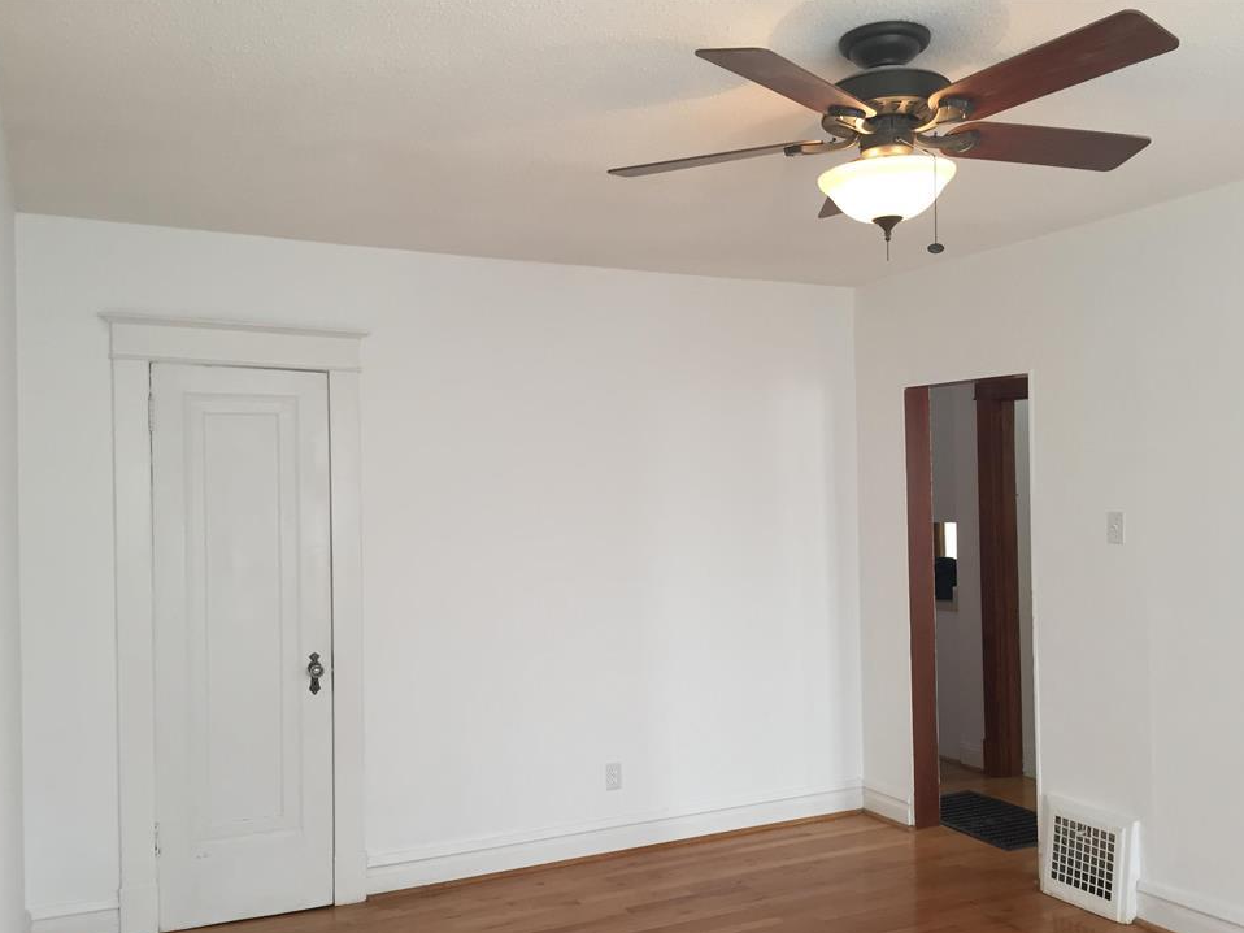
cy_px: 494
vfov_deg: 45.4
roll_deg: +1.3
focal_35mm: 31
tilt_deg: +0.1
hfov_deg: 58.3
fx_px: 1114
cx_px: 648
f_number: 2.2
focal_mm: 4.15
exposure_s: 1/30
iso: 32
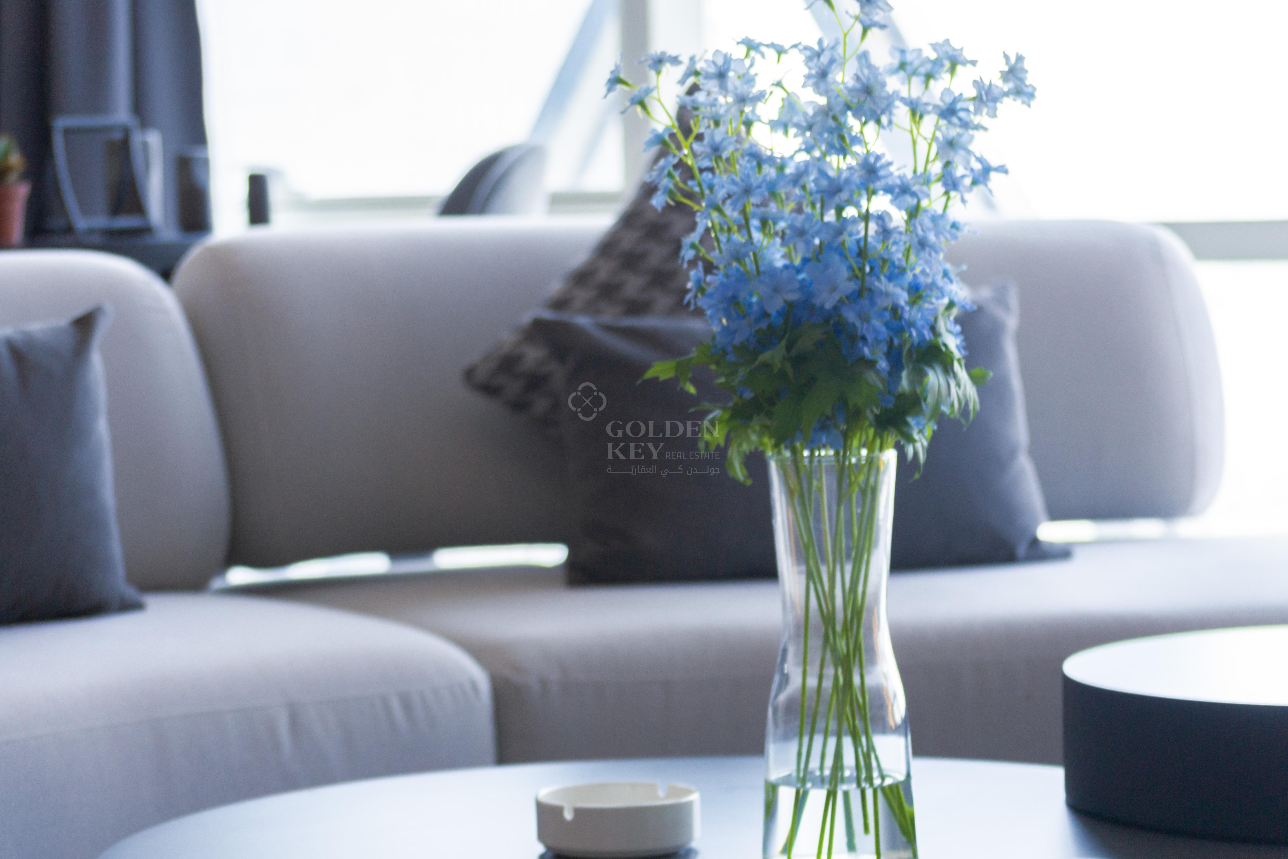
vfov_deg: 14.0
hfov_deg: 20.9
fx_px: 3488
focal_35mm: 98
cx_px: 644
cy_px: 430
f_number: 4.2
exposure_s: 1/50
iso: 200
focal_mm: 65
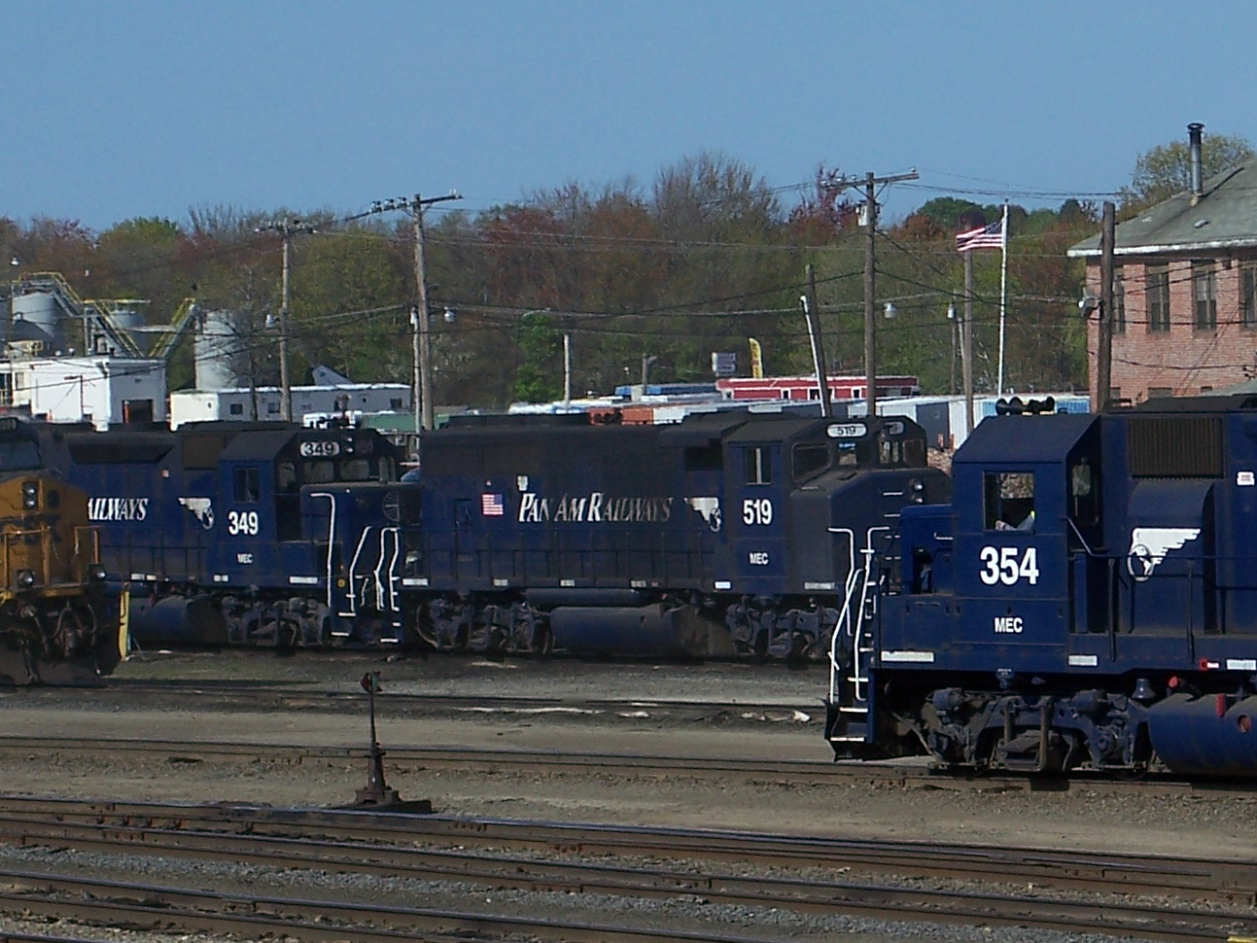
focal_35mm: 207
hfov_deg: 9.5
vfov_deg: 7.2
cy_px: 525
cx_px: 1292
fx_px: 7517
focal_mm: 17.3
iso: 64
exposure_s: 1/640
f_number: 5
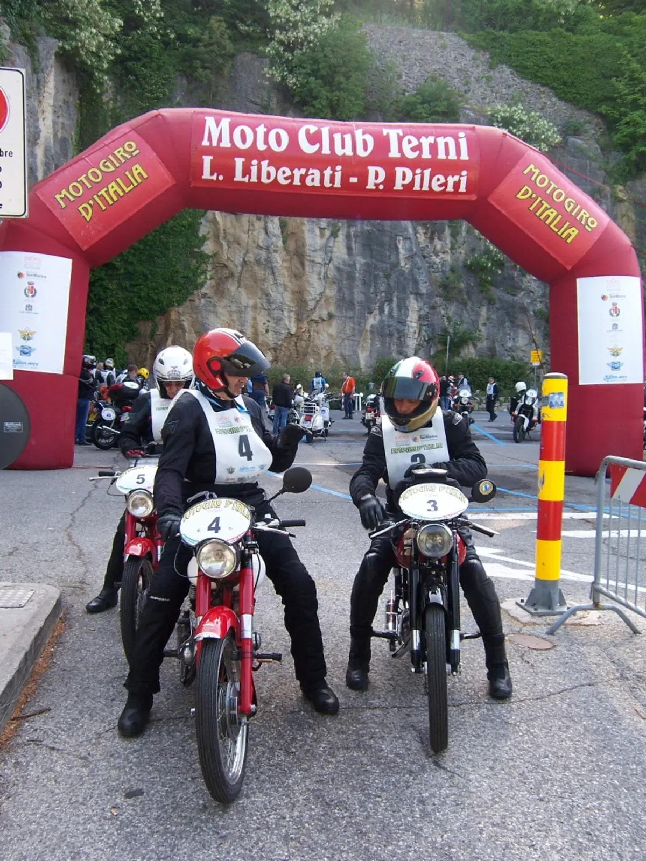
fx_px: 821
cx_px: 323
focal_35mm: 33
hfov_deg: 42.9
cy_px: 430
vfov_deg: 55.4
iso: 80
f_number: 3.4
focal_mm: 5.5
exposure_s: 1/90
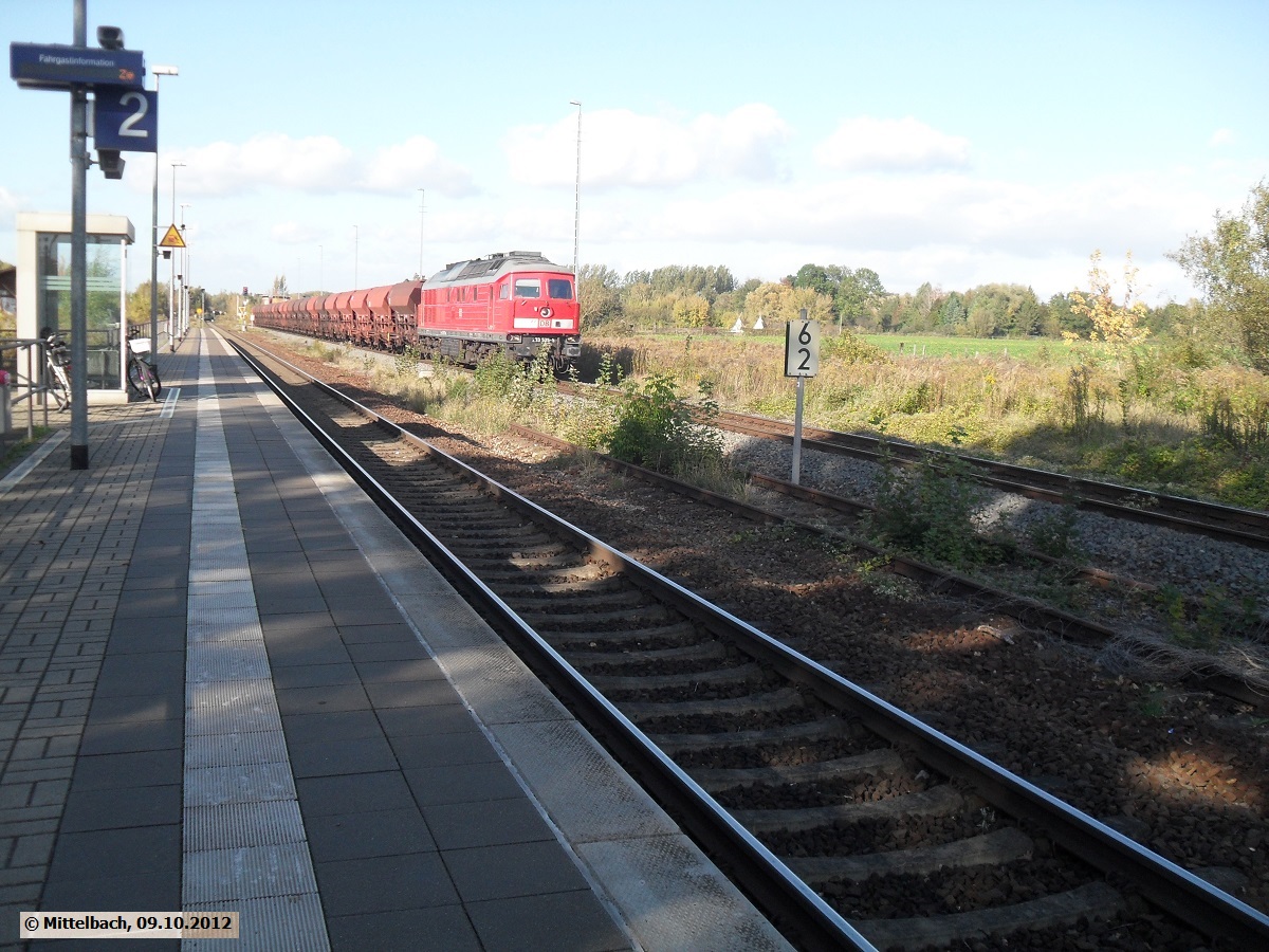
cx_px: 634
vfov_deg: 40.7
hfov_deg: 52.6
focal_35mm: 35
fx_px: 1283
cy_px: 476
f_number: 8.9
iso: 100
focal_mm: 6.2
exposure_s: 1/60
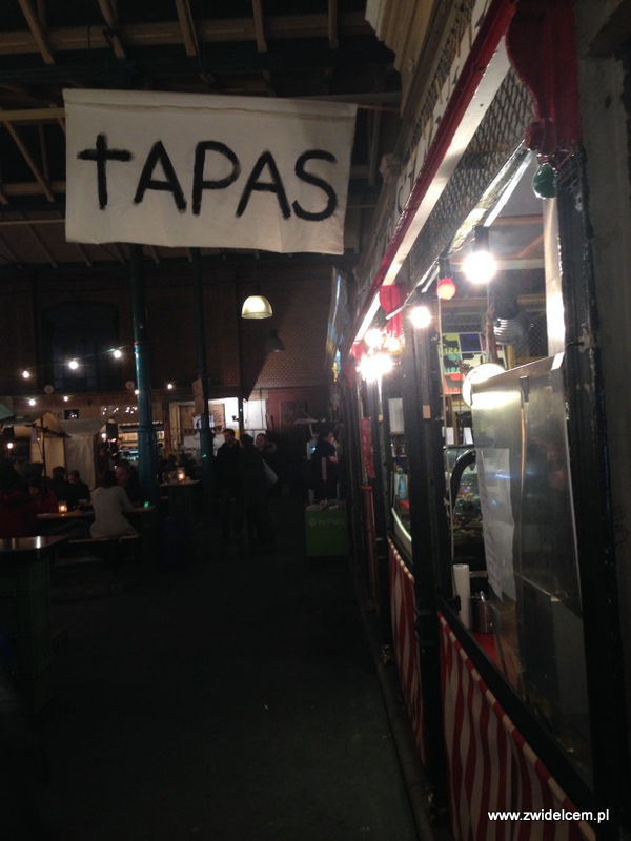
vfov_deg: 55.4
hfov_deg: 42.9
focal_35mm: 33
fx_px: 802
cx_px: 316
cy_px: 420
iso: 125
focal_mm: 4.12
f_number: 2.4
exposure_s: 1/20
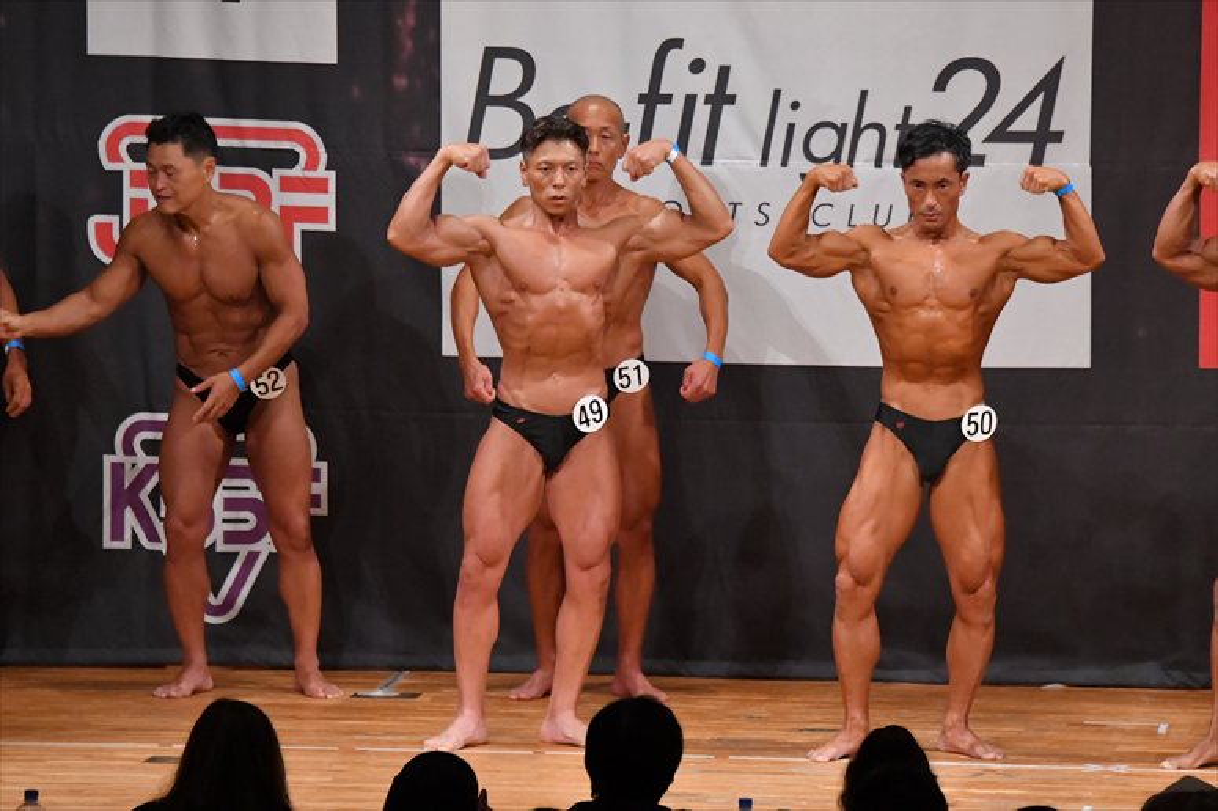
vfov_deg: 5.4
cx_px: 609
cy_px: 406
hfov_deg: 8.1
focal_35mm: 255
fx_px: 8623
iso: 7200
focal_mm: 170
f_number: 5.6
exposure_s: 1/400
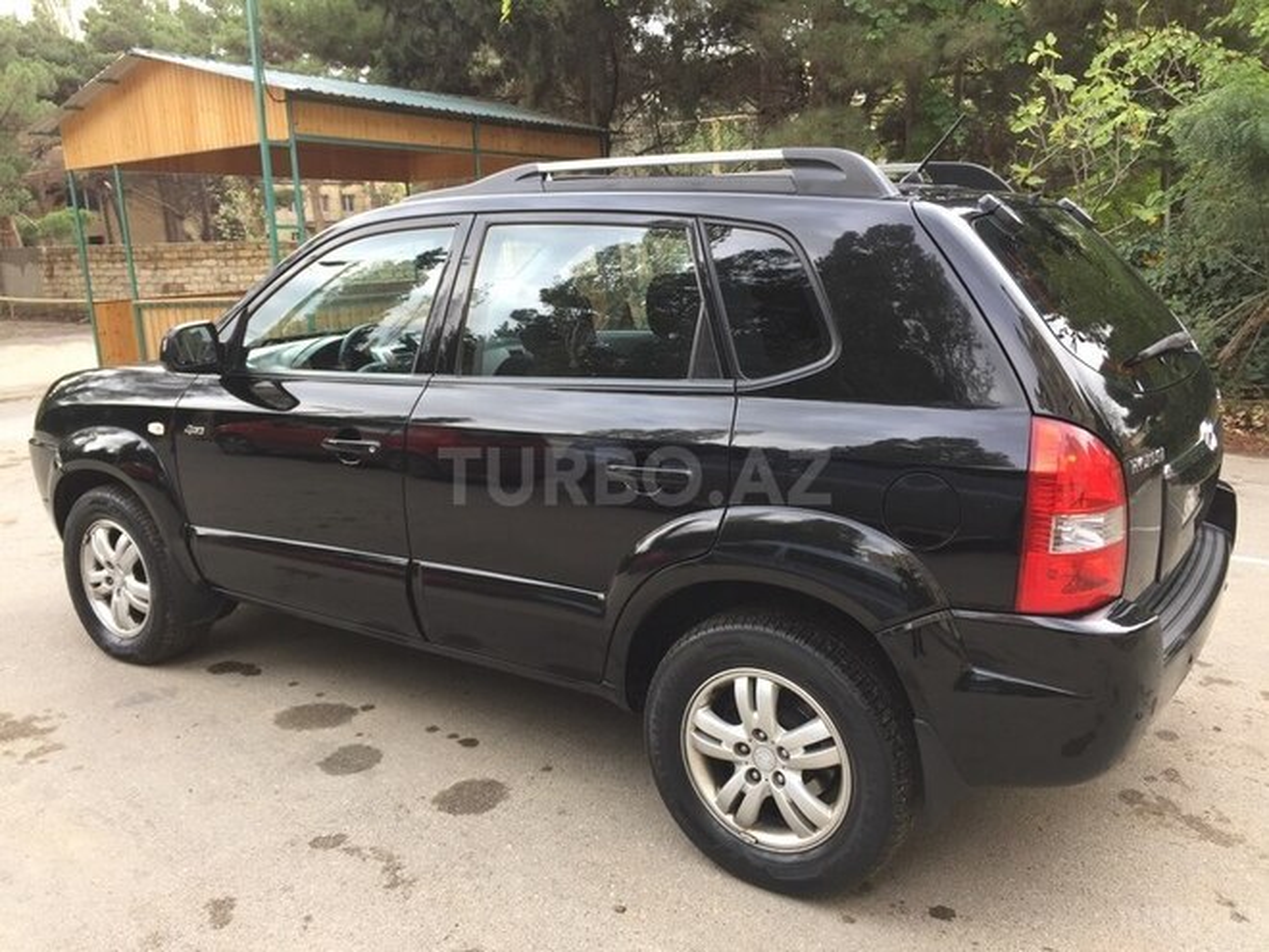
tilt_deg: -11.0
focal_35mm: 29
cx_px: 634
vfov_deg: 48.2
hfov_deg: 61.7
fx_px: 1063
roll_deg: +1.5
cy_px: 476
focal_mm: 4.15
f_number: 2.2
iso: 32
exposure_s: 1/100
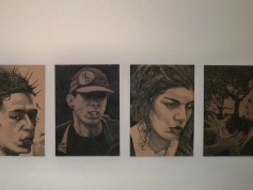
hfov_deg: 32.4
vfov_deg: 24.8
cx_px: 80
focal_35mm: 59
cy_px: 93
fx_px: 431
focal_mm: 6.3
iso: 250
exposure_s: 1/60
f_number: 3.1
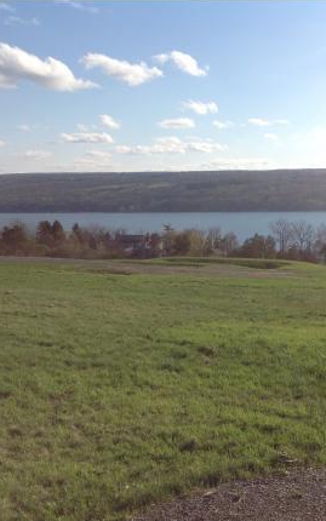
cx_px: 231
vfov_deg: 40.3
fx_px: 710
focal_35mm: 50
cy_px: 261
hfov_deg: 25.6
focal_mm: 4.28
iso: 50
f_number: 2.4
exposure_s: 1/2326
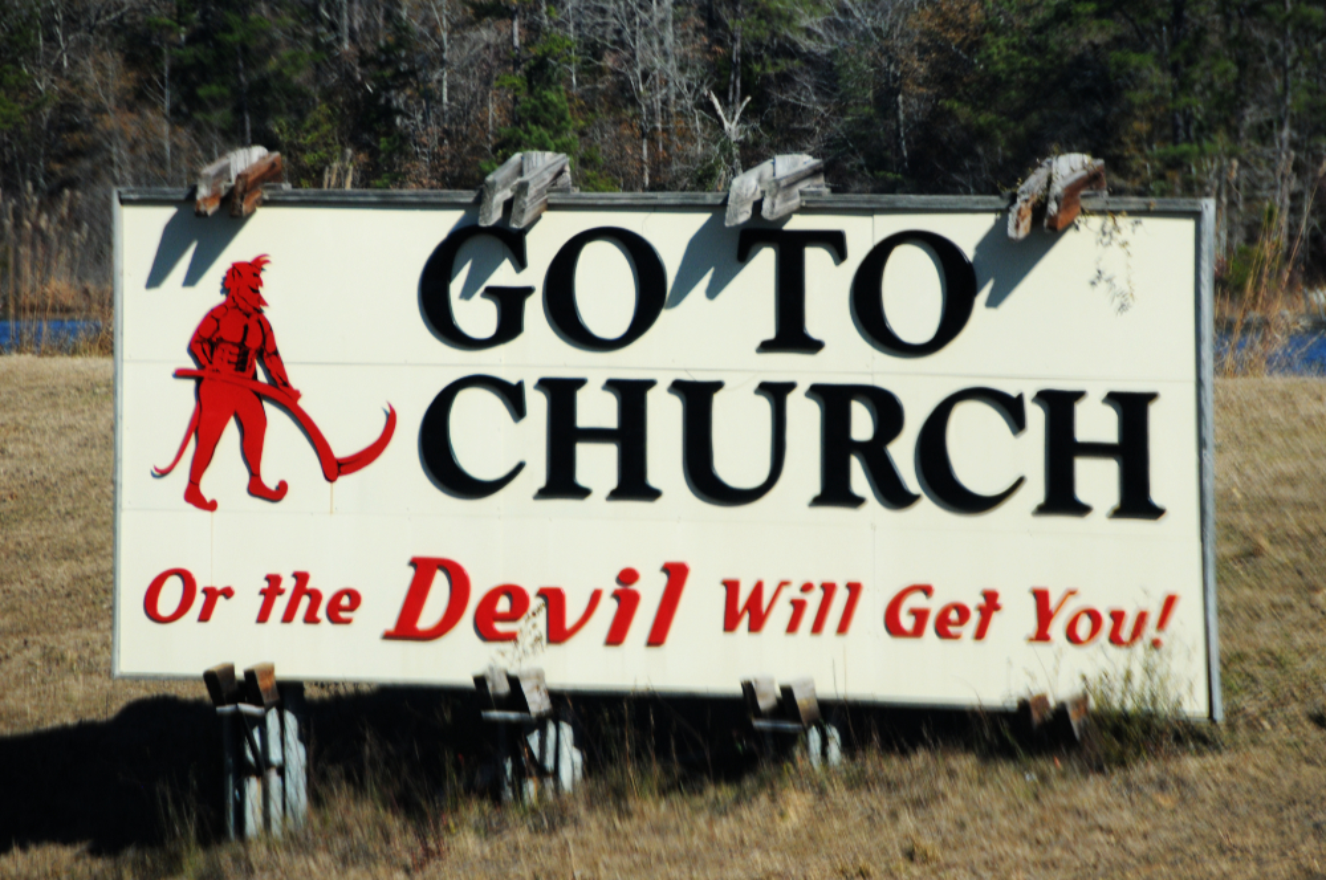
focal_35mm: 255
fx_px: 9380
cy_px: 440
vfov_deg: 5.4
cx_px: 663
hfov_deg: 8.1
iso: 500
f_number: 8
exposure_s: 1/2000
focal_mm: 170
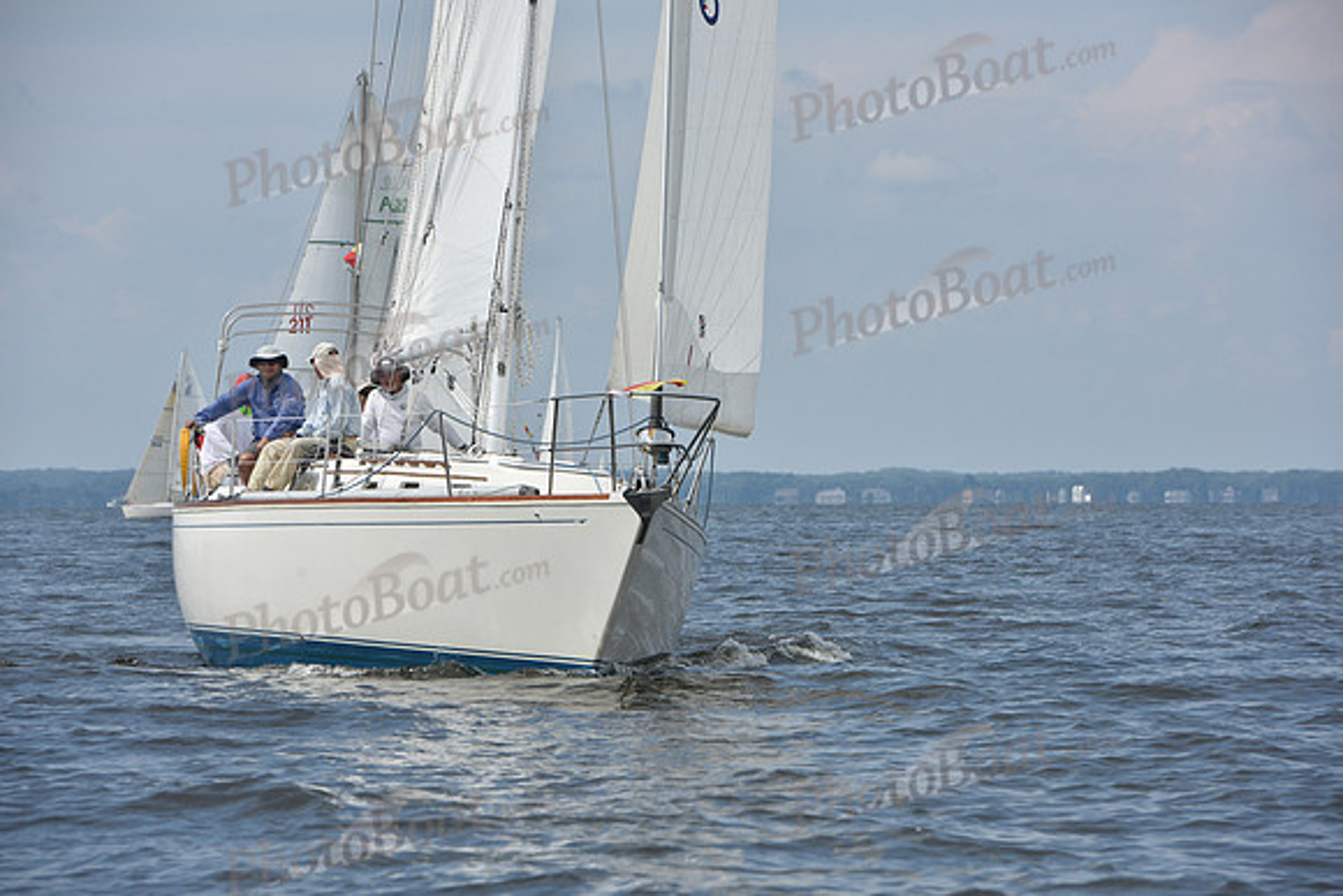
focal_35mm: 200
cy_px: 448
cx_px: 672
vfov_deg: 6.9
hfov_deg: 10.3
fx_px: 7463
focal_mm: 200
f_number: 10
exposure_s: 1/1250
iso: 320
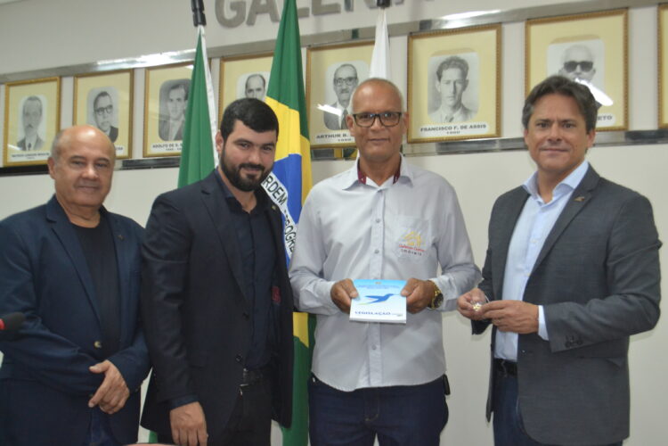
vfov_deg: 29.9
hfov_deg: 43.6
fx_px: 835
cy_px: 223
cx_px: 334
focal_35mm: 45
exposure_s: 1/60
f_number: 4.5
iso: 2000
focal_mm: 30
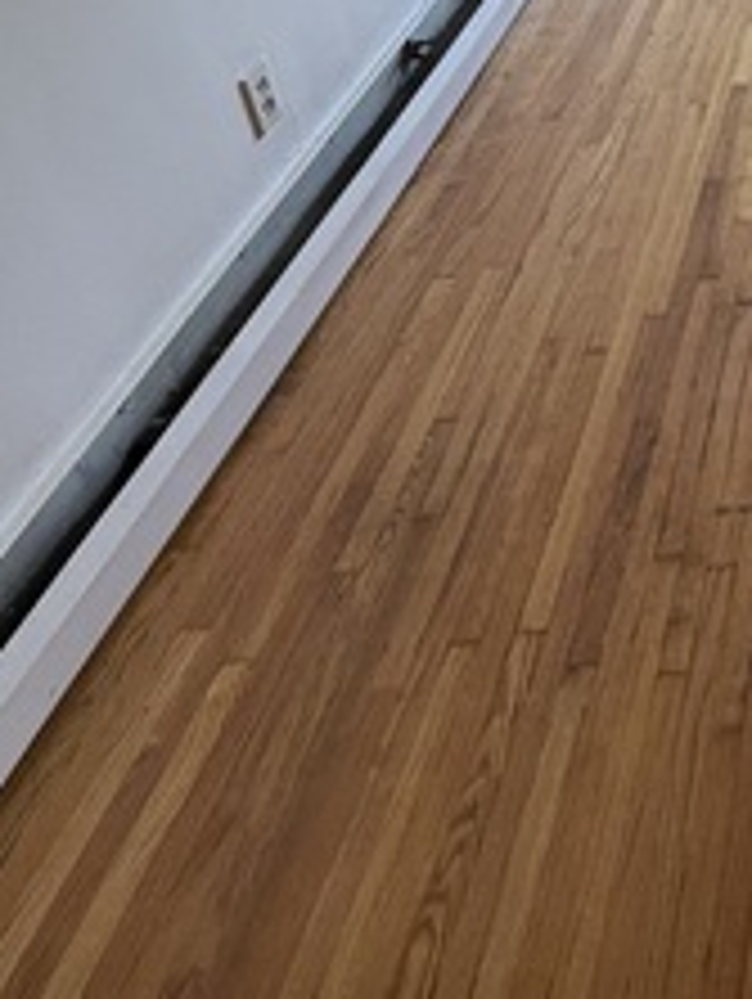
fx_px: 1214
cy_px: -56
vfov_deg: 38.4
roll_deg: -1.4
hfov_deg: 26.4
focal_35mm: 42
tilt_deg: -26.5
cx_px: 1090
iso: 250
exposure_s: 1/121
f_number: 2.2
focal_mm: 2.22
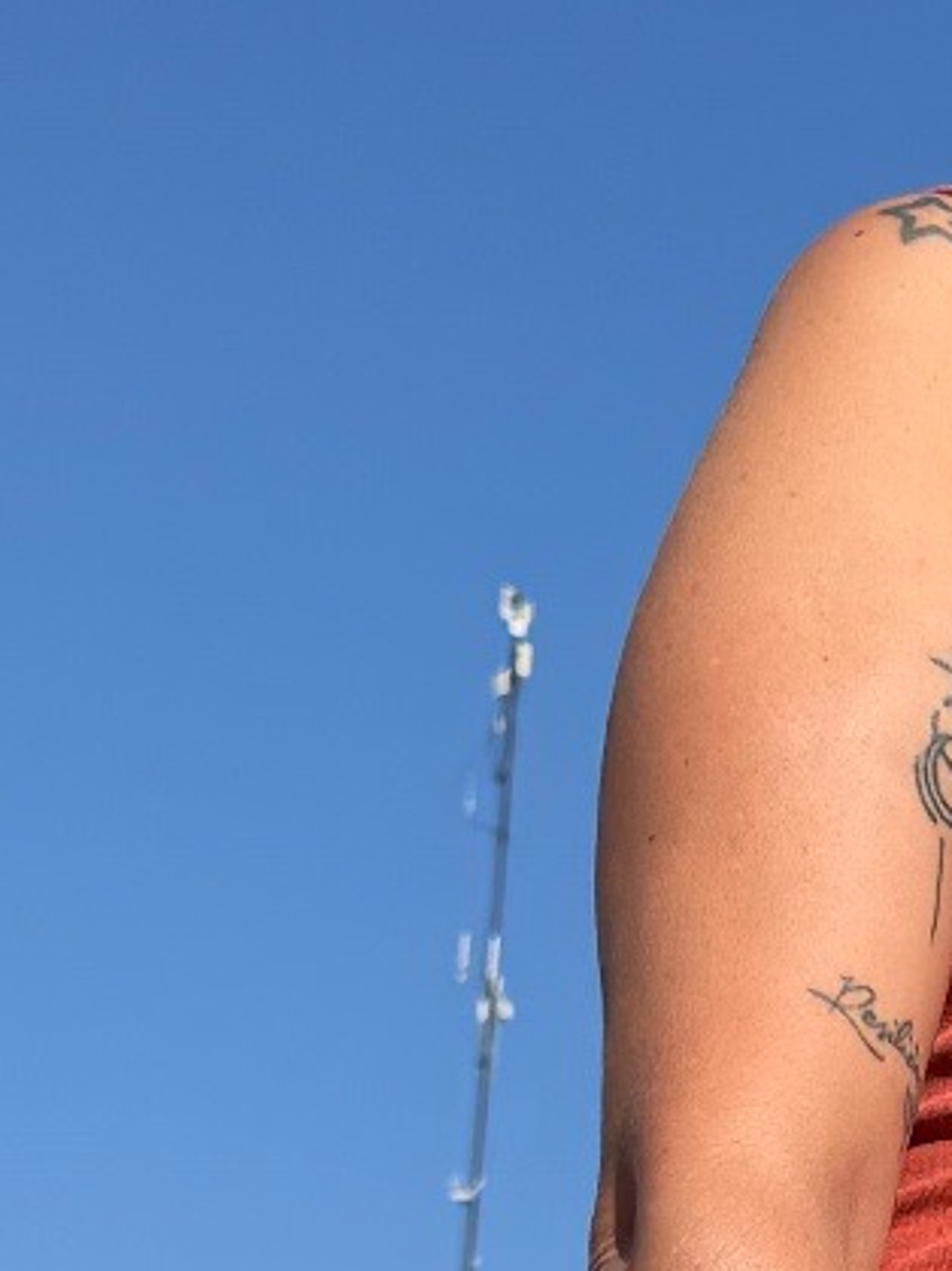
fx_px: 5136
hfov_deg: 10.3
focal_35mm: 140
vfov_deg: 12.9
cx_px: 1299
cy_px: 2214
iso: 80
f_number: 1.78
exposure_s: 1/6173
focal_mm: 6.76
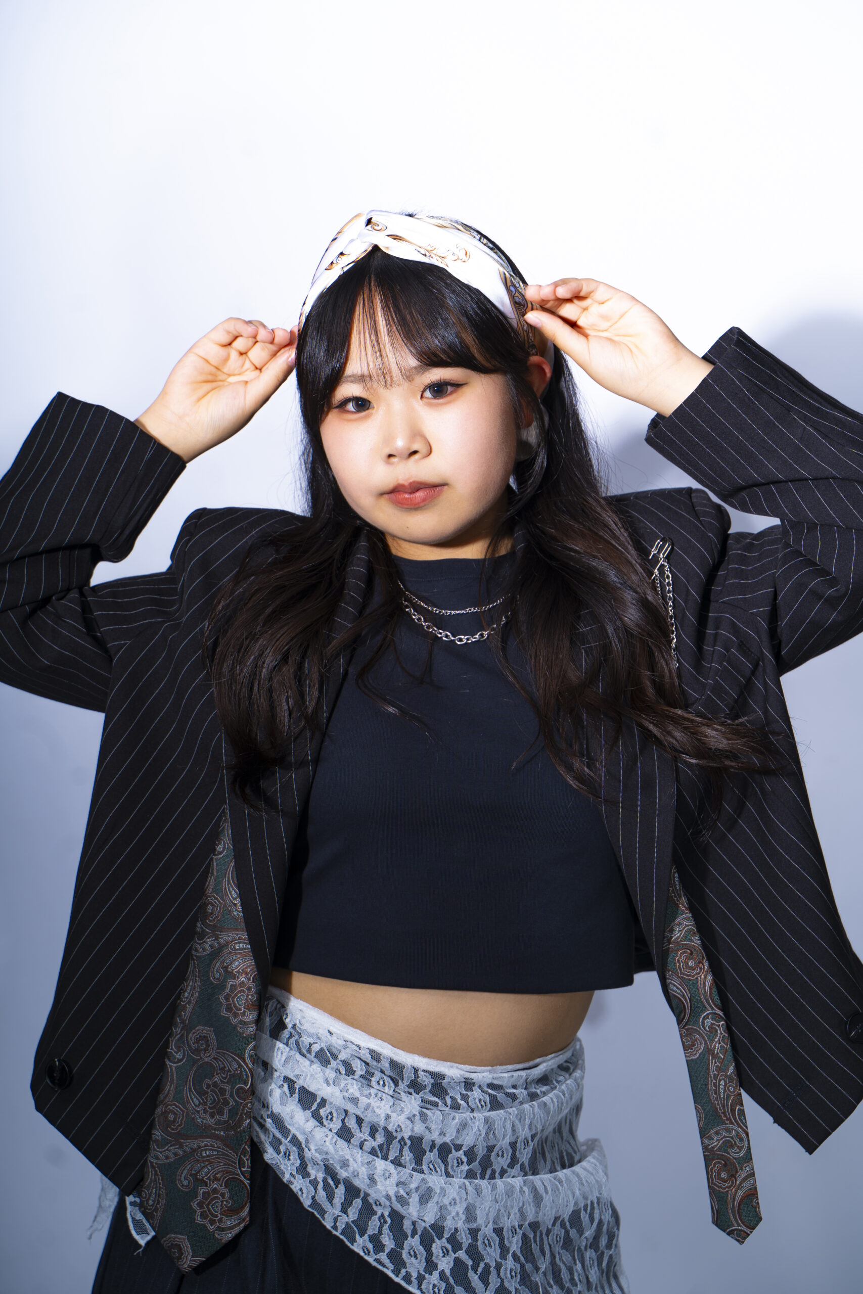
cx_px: 432
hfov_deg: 18.2
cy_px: 647
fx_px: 2696
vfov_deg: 27.0
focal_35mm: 75
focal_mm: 75
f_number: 6.3
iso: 100
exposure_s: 1/160
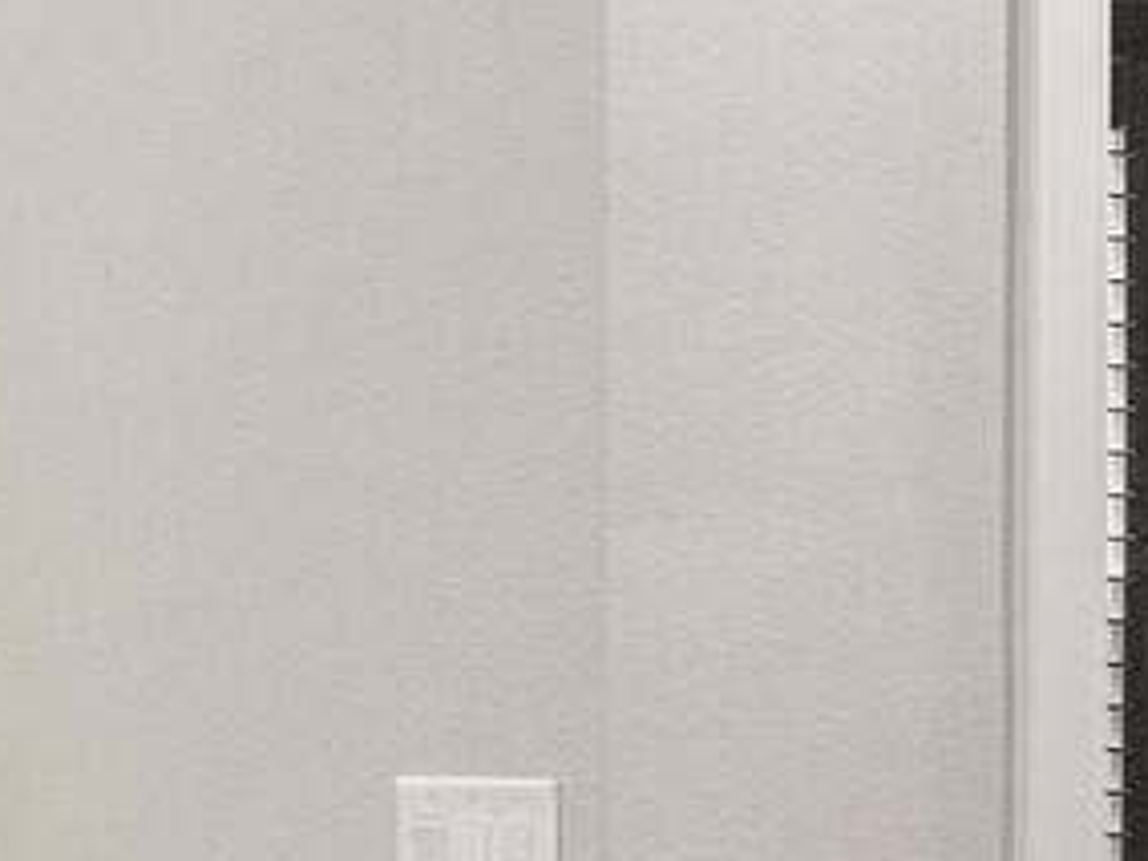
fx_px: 3814
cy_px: 699
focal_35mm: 115
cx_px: -2258
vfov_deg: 12.8
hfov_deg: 11.1
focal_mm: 20
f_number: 7.1
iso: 800
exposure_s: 1/60
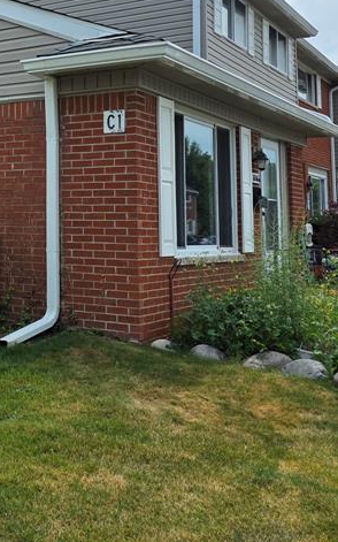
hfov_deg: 22.5
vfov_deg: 37.5
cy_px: 152
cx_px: -68
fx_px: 782
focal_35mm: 53
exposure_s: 1/7944
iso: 64
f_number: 1.7
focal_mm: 6.3
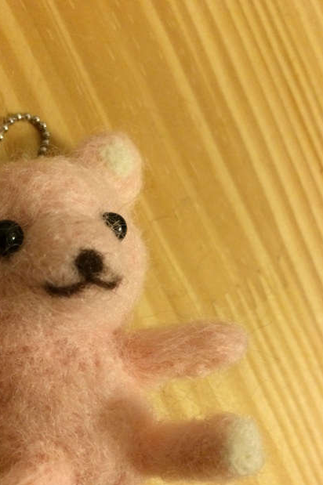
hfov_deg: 33.8
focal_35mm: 39
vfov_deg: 49.0
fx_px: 525
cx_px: 100
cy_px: 307
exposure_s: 1/33
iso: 320
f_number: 2.2
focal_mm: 4.15
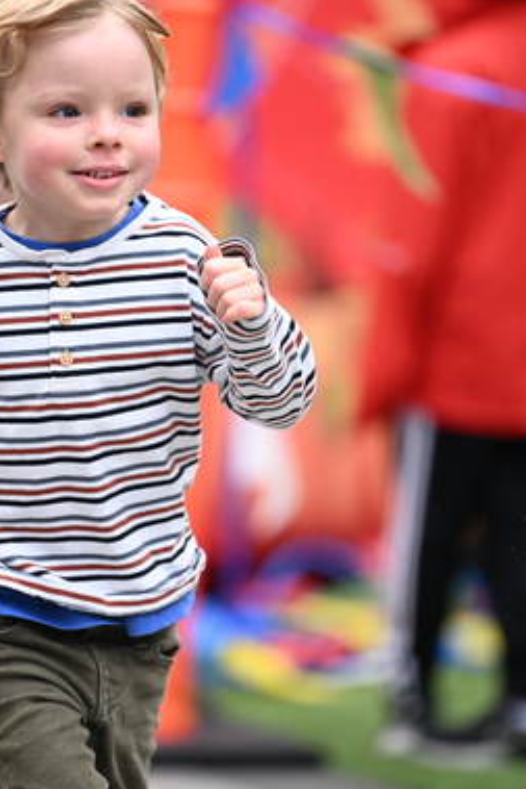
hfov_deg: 4.7
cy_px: 435
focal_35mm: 290
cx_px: 161
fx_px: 6350
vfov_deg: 7.1
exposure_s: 1/1600
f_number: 2.8
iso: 1250
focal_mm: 200
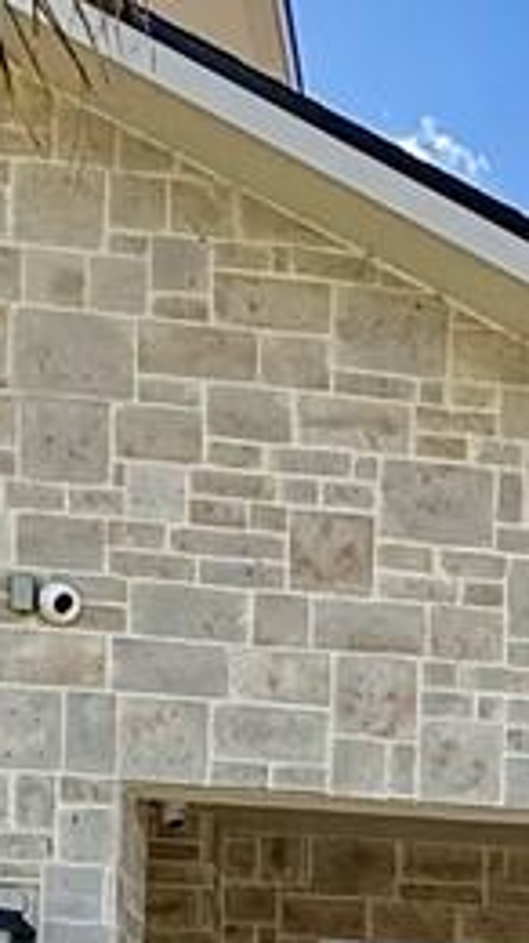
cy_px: 1244
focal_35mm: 94
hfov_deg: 11.4
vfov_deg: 20.6
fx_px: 2347
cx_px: 1112
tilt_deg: +1.7
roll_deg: -1.7
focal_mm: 2.22
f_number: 2.2
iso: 20
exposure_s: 1/734
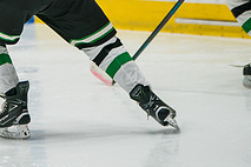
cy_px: -55
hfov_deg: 3.2
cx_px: -2
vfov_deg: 2.2
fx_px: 4441
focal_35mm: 637
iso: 2000
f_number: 3.2
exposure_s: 1/1000
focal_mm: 234
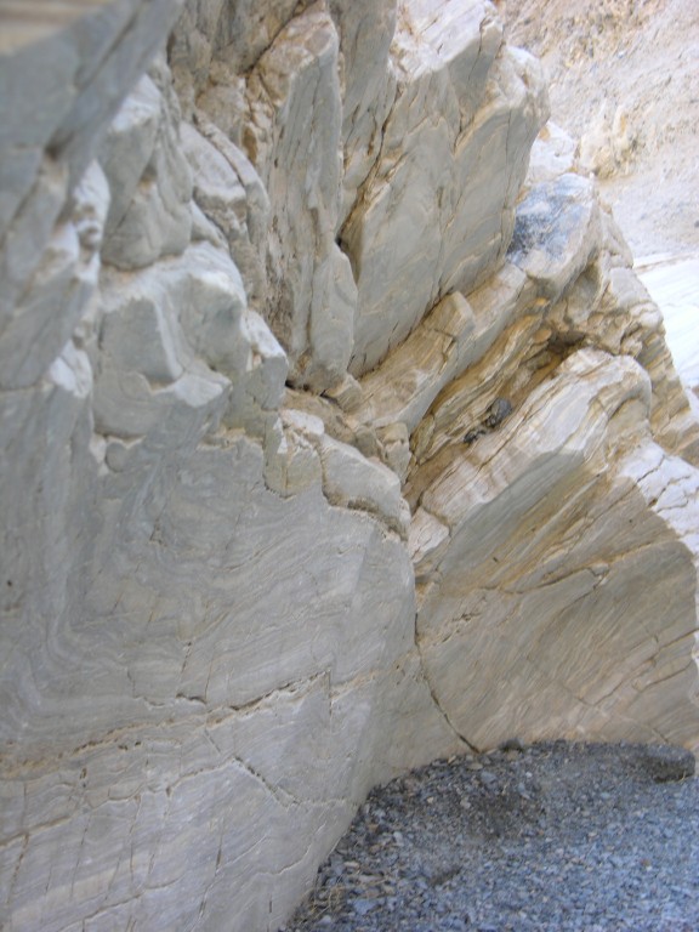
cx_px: 350
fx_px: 1992
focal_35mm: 74
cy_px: 466
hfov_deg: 19.9
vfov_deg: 26.3
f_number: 3.3
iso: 50
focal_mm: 18.8
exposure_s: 1/30.4
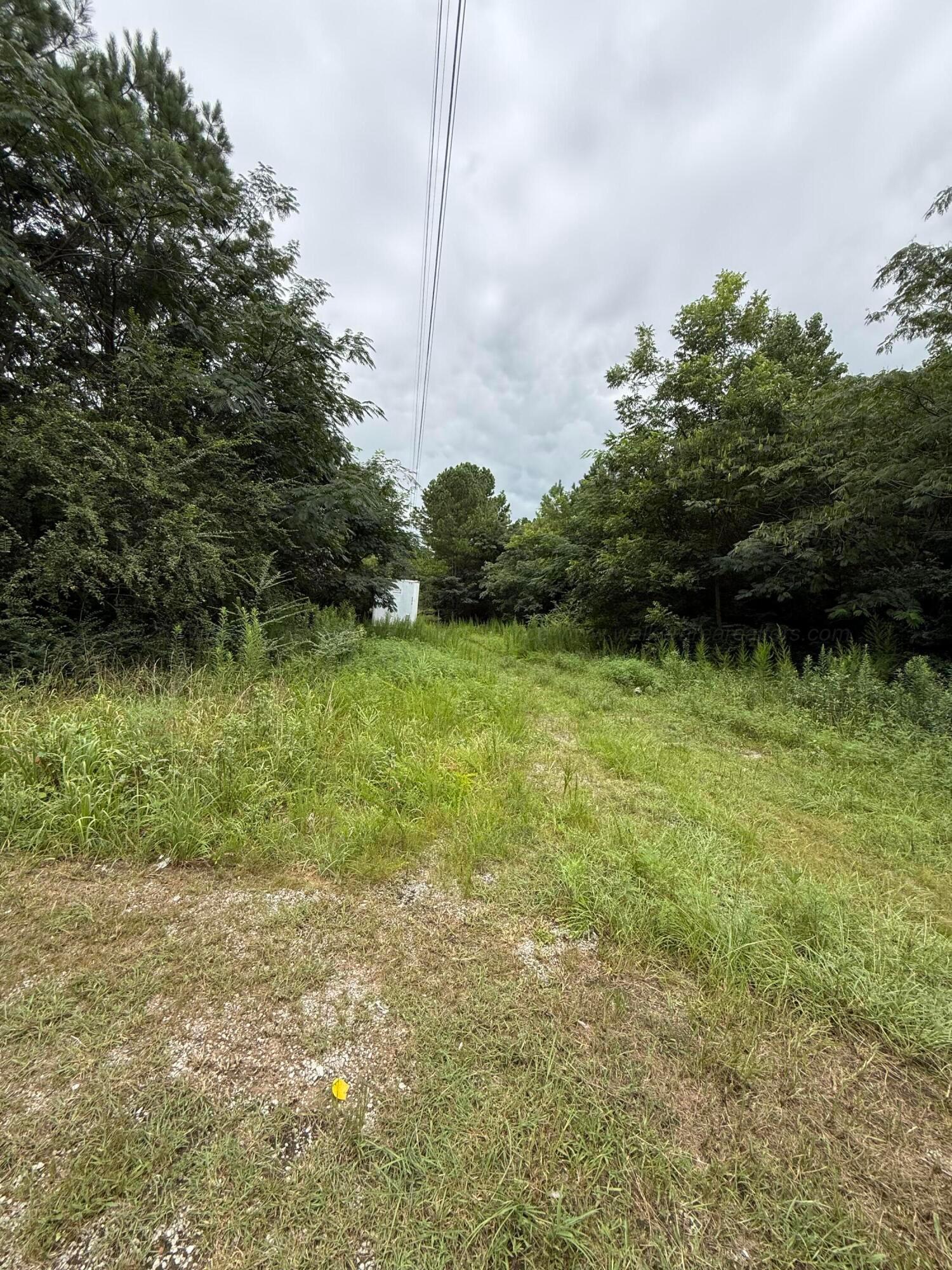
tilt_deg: -1.6
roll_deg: -3.0
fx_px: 513
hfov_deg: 85.7
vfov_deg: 102.1
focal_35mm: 14
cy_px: 635
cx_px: 476
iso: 64
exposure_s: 1/1534
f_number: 2.2
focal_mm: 2.22
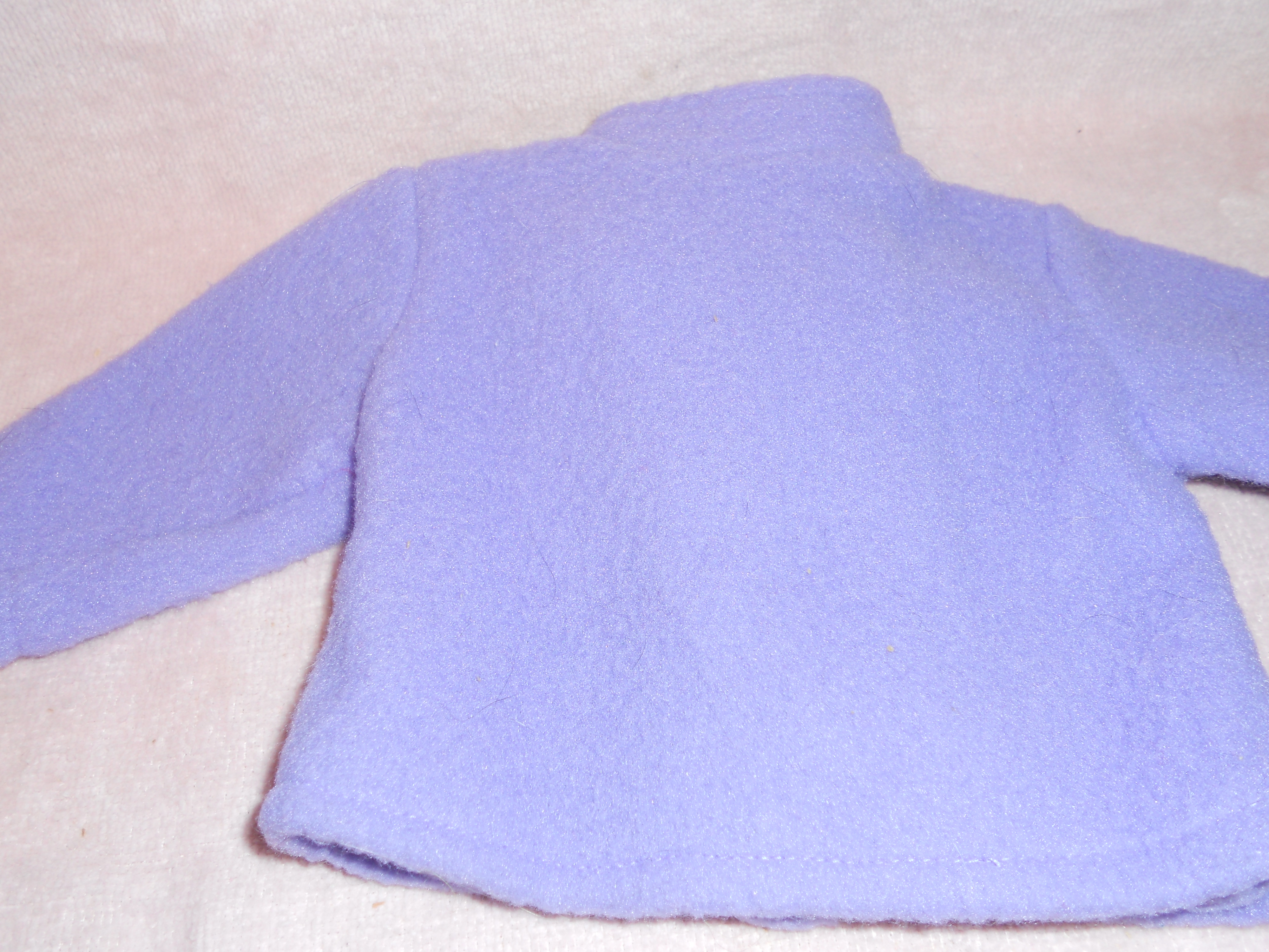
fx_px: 1173
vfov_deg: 44.2
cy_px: 476
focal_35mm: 32
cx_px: 634
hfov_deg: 56.8
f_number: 3.5
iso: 80
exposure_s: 1/25
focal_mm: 5.8
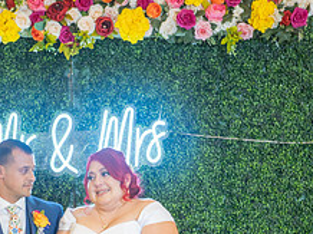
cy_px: 299
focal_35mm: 139
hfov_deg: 14.2
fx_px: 1255
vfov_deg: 10.4
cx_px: 108
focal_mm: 70
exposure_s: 1/100
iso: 800
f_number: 2.8
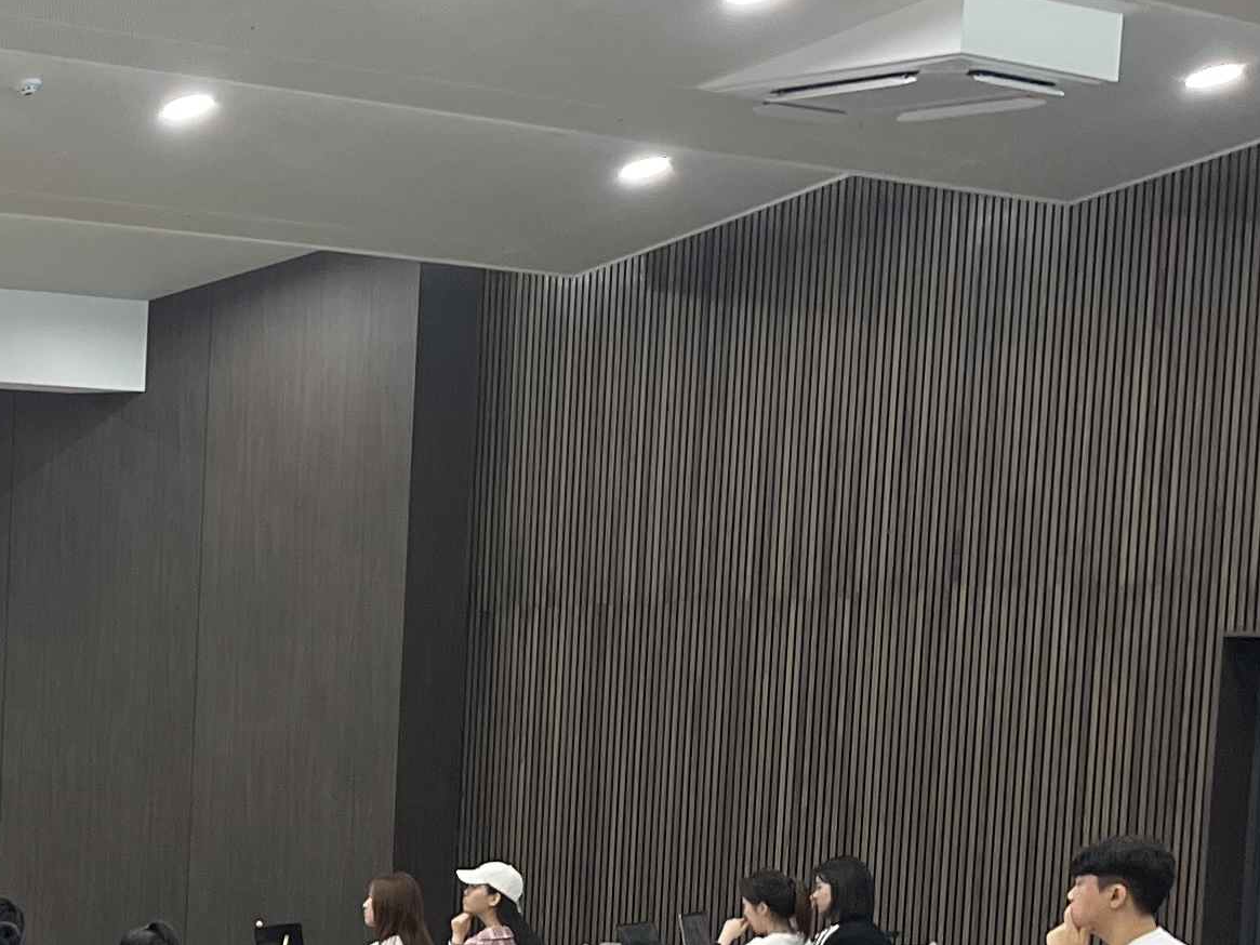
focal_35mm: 90
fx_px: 3276
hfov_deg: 19.0
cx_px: -649
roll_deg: -1.0
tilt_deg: -5.0
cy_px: 939
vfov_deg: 16.1
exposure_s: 1/120
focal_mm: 5.1
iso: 80
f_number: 1.6
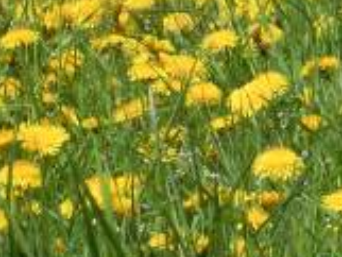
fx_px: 4271
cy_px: -198
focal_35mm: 432
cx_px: 491
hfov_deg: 4.6
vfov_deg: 3.4
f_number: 4.9
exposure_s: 1/640
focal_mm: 15.5
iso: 100
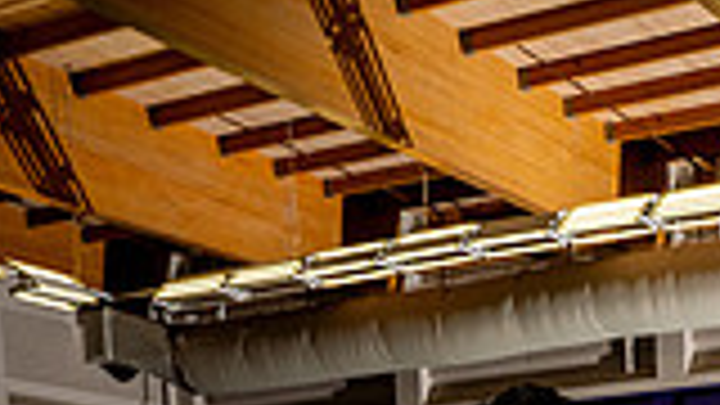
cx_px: 594
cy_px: 1004
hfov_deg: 22.3
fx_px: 1795
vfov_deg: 10.8
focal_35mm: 94
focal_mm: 32
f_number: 8
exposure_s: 1/250
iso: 400
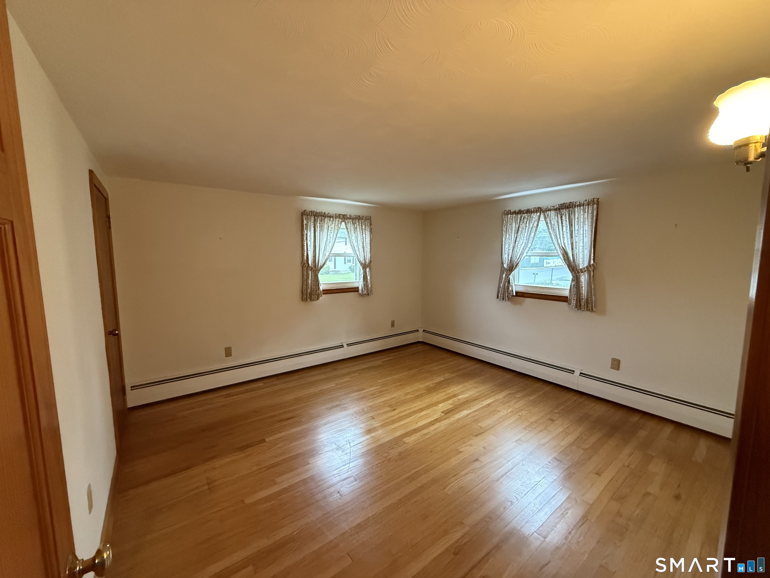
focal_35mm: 14
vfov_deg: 85.7
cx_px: 385
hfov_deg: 102.1
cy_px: 289
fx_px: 311
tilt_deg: -6.0
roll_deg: -0.3
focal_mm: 2.22
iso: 640
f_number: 2.2
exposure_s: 1/60
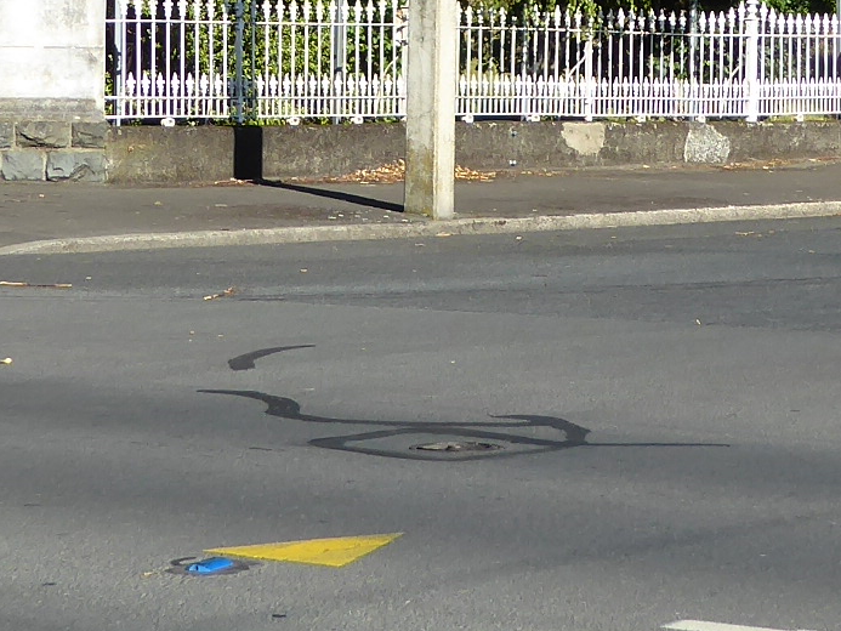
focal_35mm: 170
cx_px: 442
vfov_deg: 8.7
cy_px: 12
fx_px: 4131
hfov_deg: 11.6
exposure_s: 1/500
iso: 80
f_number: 3.9
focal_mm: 7.8
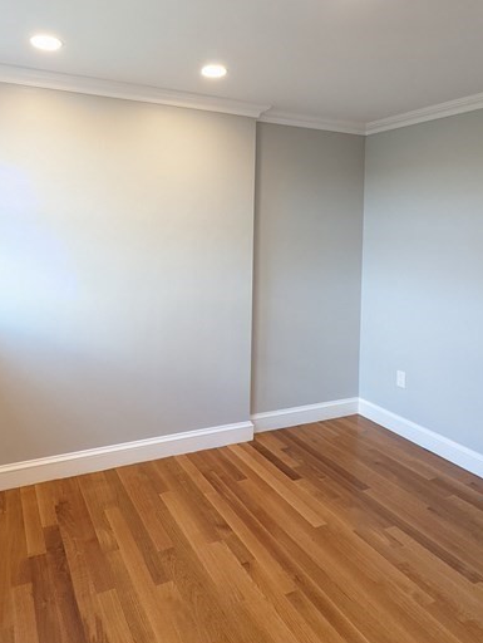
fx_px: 446
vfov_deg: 70.4
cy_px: 240
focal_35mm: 24
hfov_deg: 56.5
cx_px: 198
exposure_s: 1/120
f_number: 2.2
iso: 300
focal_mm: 2.35
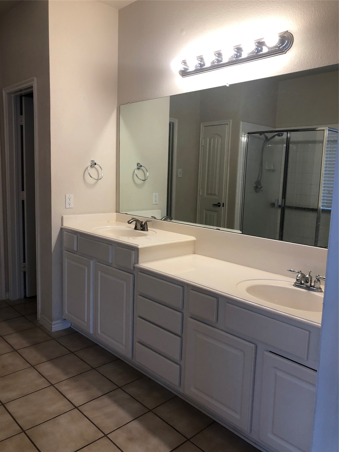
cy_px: 226
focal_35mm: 28
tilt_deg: -8.5
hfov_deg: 49.7
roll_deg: -1.1
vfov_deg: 63.4
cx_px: 170
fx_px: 366
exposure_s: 1/30
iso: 32
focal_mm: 4
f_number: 1.8
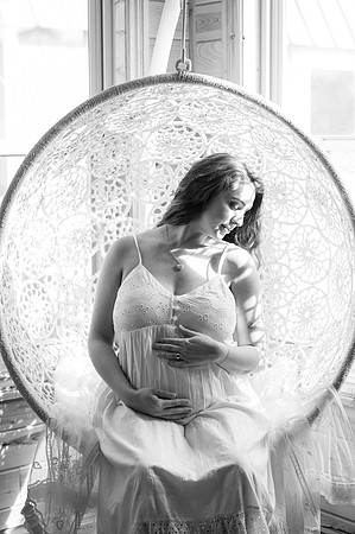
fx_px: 1038
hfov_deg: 19.4
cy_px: 267
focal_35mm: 70
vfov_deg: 28.9
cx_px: 178
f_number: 2.8
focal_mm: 70
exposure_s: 1/320
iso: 800
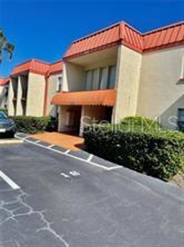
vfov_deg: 67.4
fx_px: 185
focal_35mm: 26
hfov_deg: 53.0
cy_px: 124
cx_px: 92
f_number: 1.6
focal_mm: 5.1
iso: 32
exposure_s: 1/5128
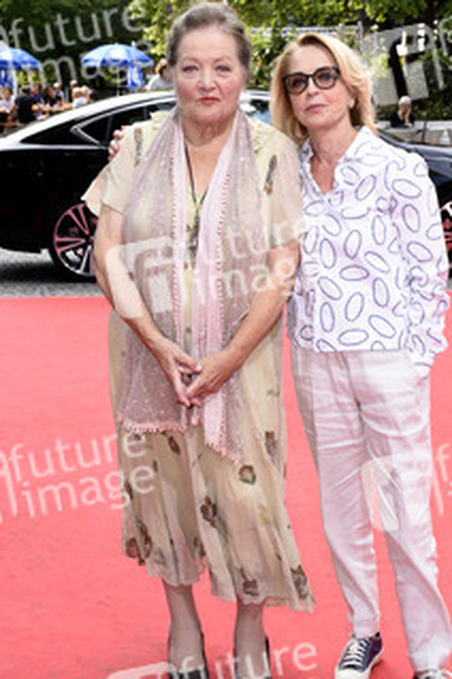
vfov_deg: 31.4
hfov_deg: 21.2
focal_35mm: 64
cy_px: 375
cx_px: 277
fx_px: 1208
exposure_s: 1/60
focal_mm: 34
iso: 100
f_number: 6.3
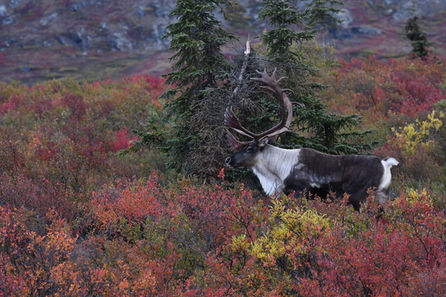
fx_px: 5573
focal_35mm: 450
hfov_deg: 4.6
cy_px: 148
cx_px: 223
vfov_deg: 3.1
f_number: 8
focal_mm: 300
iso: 2000
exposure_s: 1/250
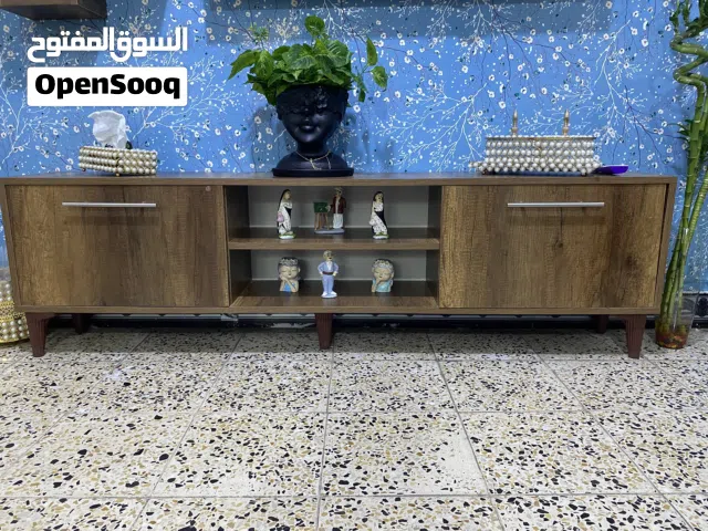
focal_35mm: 26
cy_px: 266
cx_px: 354
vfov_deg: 53.1
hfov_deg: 67.3
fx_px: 532
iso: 250
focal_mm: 4.25
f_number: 1.8
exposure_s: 1/50
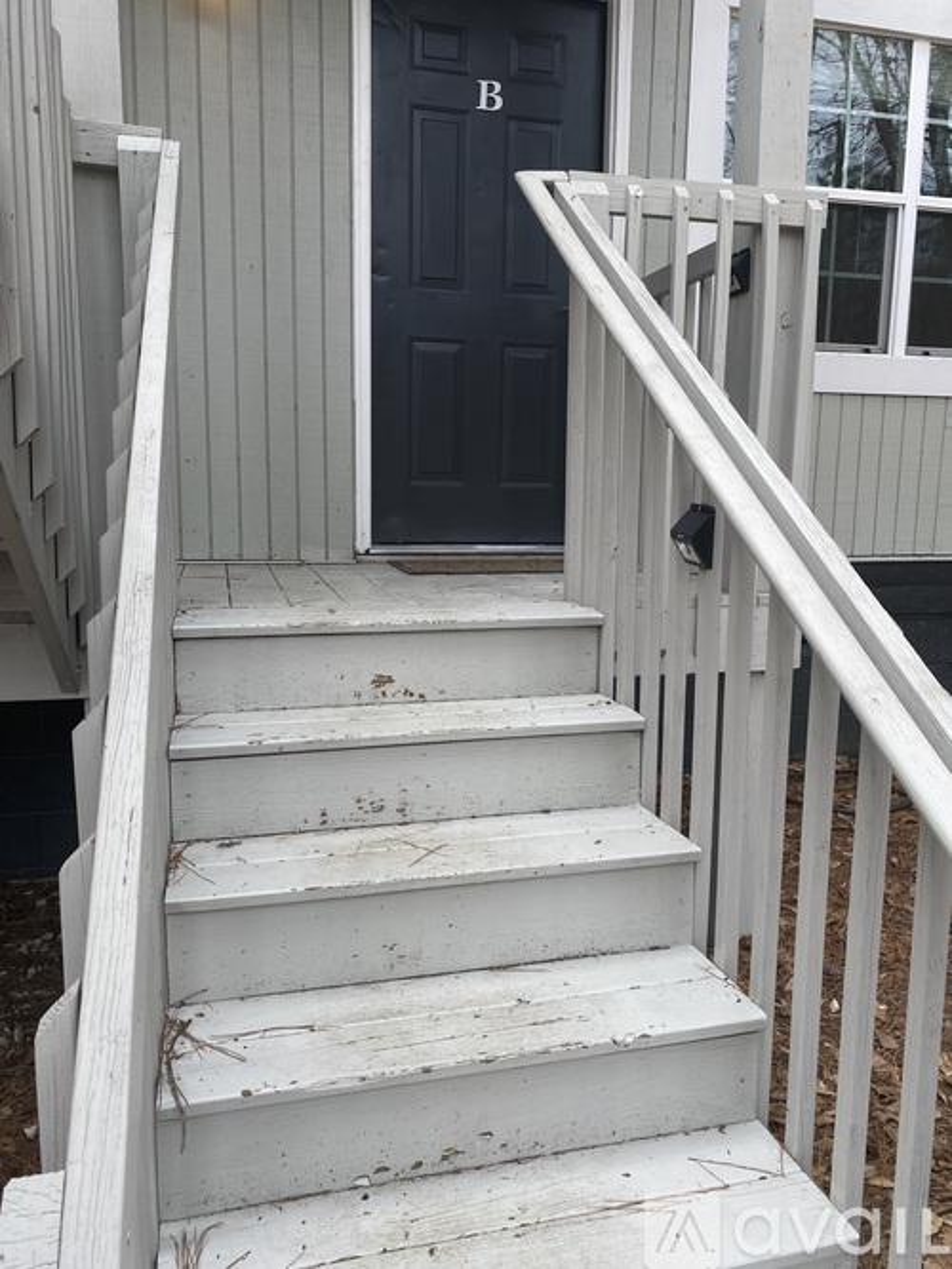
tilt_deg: -8.2
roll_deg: -1.0
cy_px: 634
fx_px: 954
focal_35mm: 26
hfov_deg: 53.0
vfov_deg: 67.3
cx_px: 476
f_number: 1.8
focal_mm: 4.25
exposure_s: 1/606
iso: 32
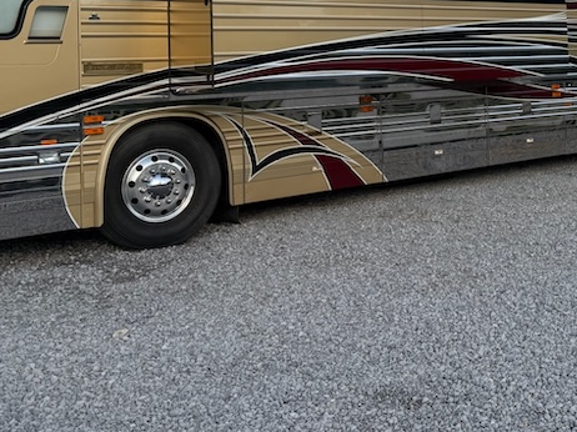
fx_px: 866
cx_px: 447
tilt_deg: +2.7
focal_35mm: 52
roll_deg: +3.1
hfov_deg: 35.8
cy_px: 2
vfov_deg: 26.5
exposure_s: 1/3953
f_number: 1.78
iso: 80
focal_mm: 6.76
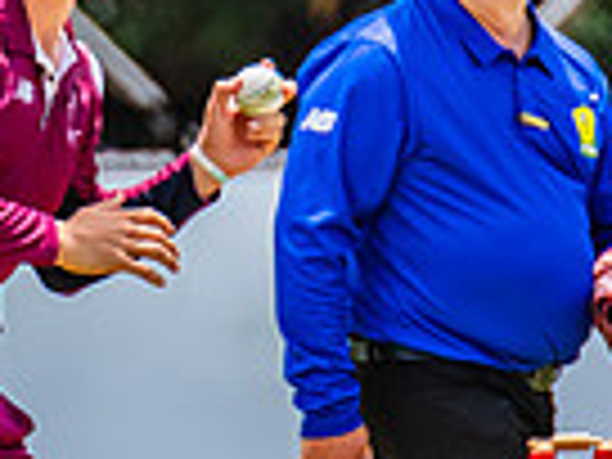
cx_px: -89
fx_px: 58237
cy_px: 204
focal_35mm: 3294
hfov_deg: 0.6
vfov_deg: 0.5
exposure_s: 1/1250
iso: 800
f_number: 8
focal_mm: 600
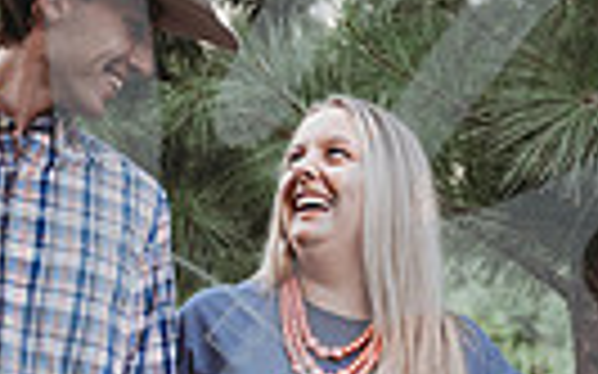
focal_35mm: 83
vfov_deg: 15.6
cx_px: 184
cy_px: 284
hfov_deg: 24.8
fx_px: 1352
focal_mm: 24
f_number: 2.8
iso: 320
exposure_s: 1/125
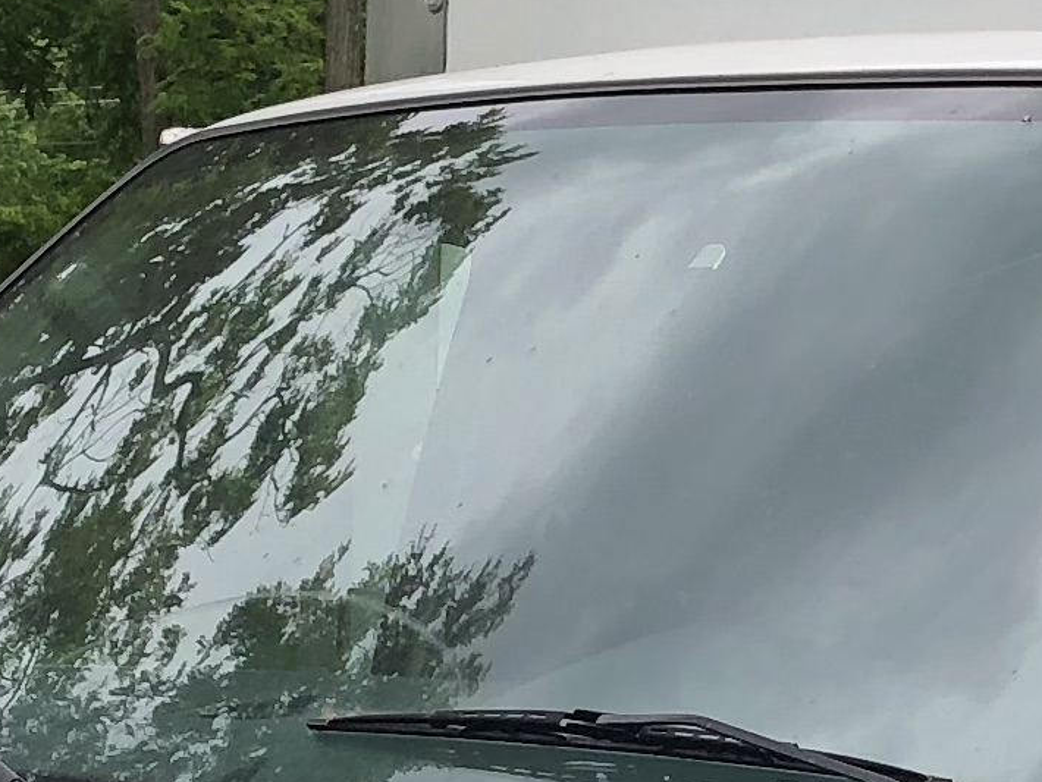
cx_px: 942
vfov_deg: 9.2
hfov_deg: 12.3
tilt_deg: -1.4
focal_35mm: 159
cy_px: 1034
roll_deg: -2.5
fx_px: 4788
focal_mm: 3.99
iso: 20
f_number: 1.8
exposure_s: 1/489
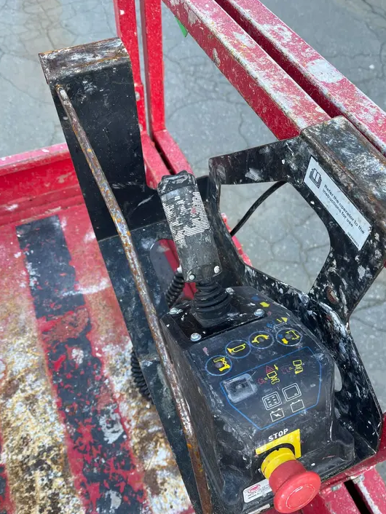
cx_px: 187
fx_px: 401
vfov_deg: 65.3
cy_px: 252
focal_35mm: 27
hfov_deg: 51.4
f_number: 1.6
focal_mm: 5.1
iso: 32
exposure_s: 1/129
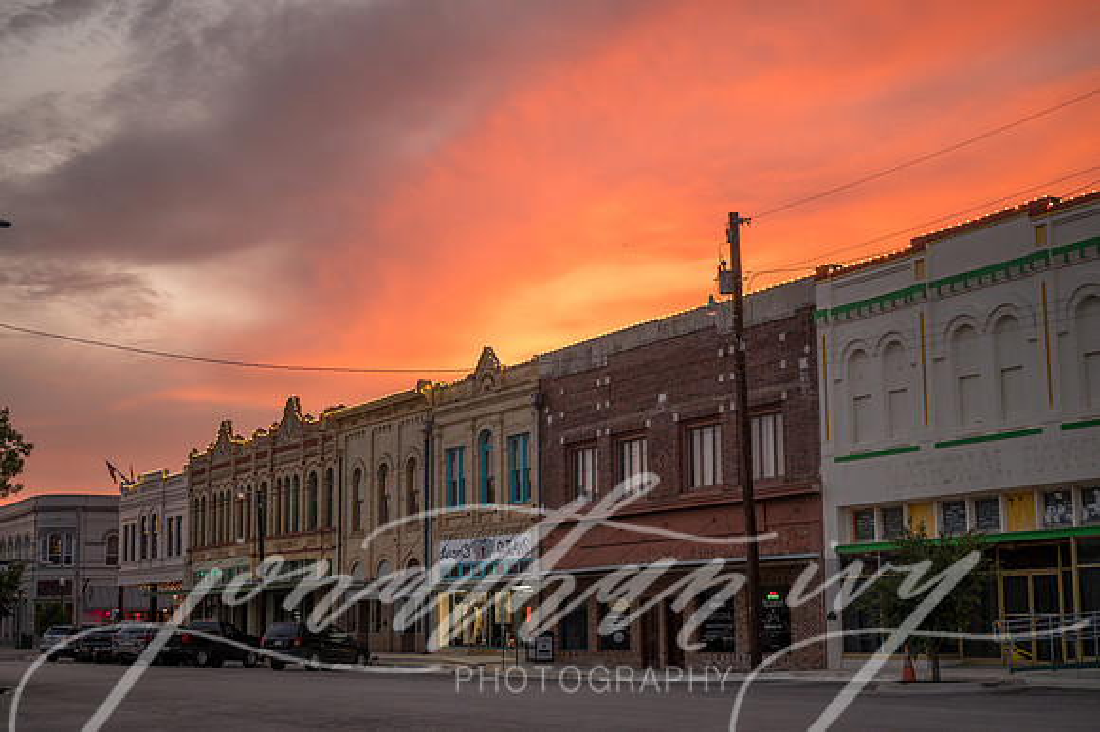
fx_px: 1527
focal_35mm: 50
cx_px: 550
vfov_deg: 27.0
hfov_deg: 39.6
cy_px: 366
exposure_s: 1/320
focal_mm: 50
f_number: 2
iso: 500
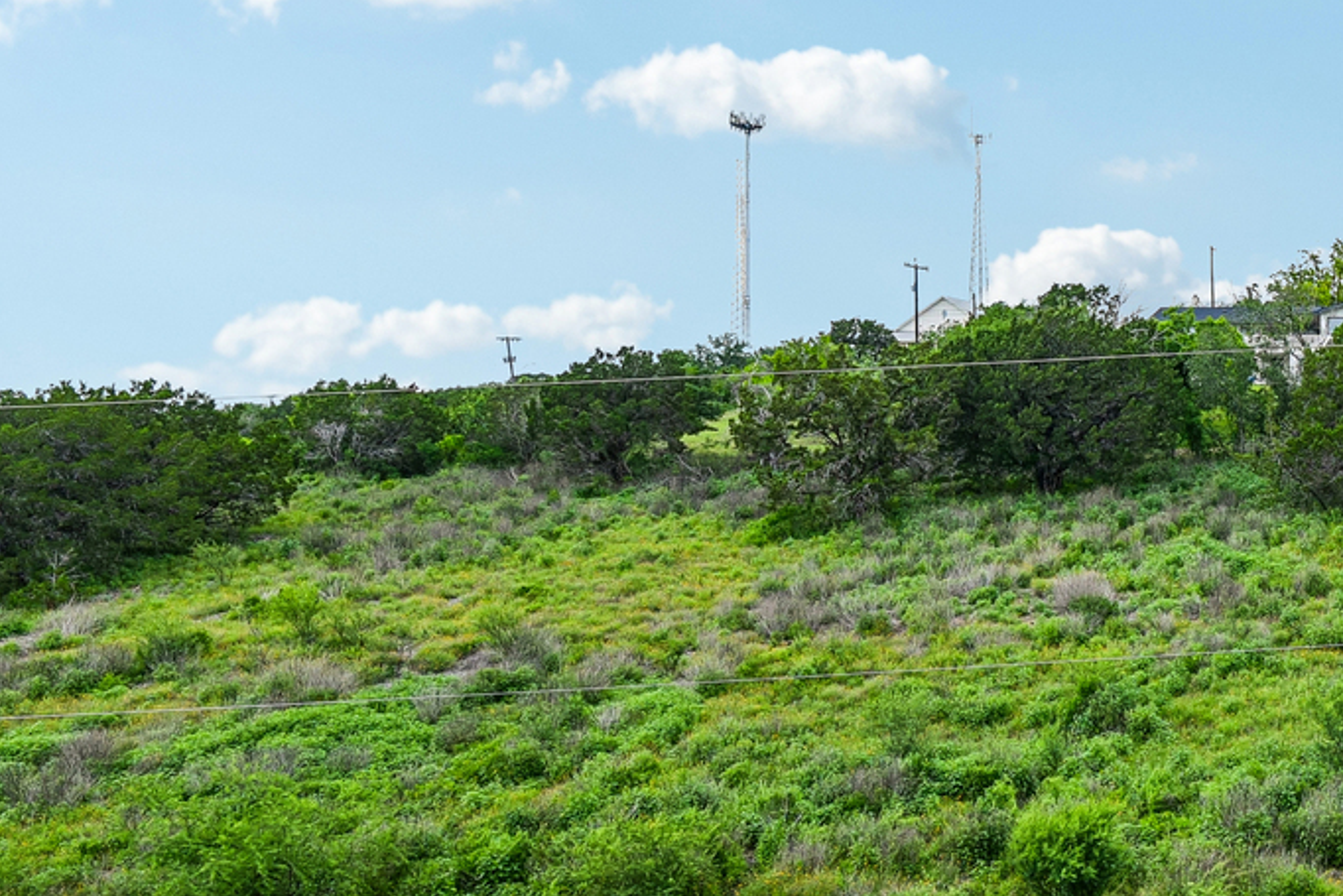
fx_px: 1418
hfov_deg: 39.1
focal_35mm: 38
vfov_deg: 35.1
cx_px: 1556
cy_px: 463
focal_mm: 16
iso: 400
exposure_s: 1/400
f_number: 8
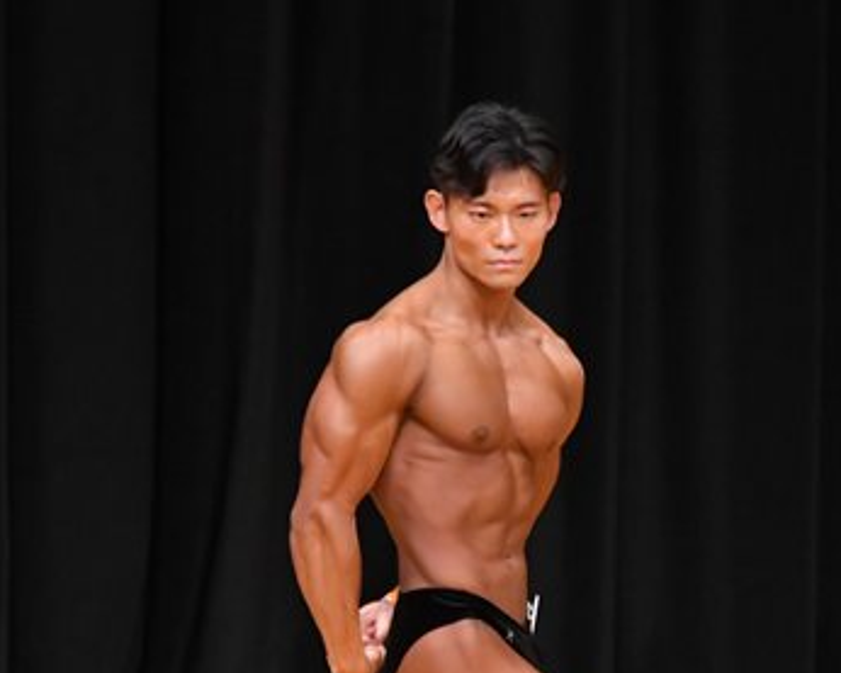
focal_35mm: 599
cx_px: 451
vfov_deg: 2.6
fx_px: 14914
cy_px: 583
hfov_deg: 3.2
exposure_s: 1/400
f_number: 5.6
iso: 4000
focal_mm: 190
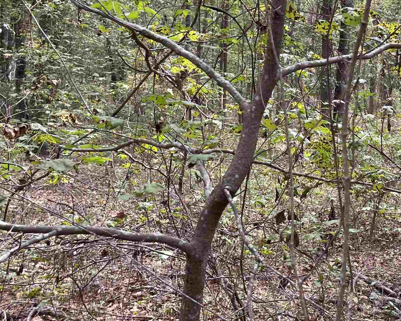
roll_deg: -2.2
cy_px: 99
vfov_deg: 24.8
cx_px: 313
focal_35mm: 61
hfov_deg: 30.3
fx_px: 724
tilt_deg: -1.9
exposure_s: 1/121
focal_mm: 5.1
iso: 40
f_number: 1.6
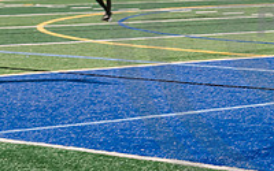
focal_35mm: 207
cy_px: -2
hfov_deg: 9.9
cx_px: 352
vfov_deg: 6.3
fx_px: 1546
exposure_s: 1/160
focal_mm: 70
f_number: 4
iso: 2500
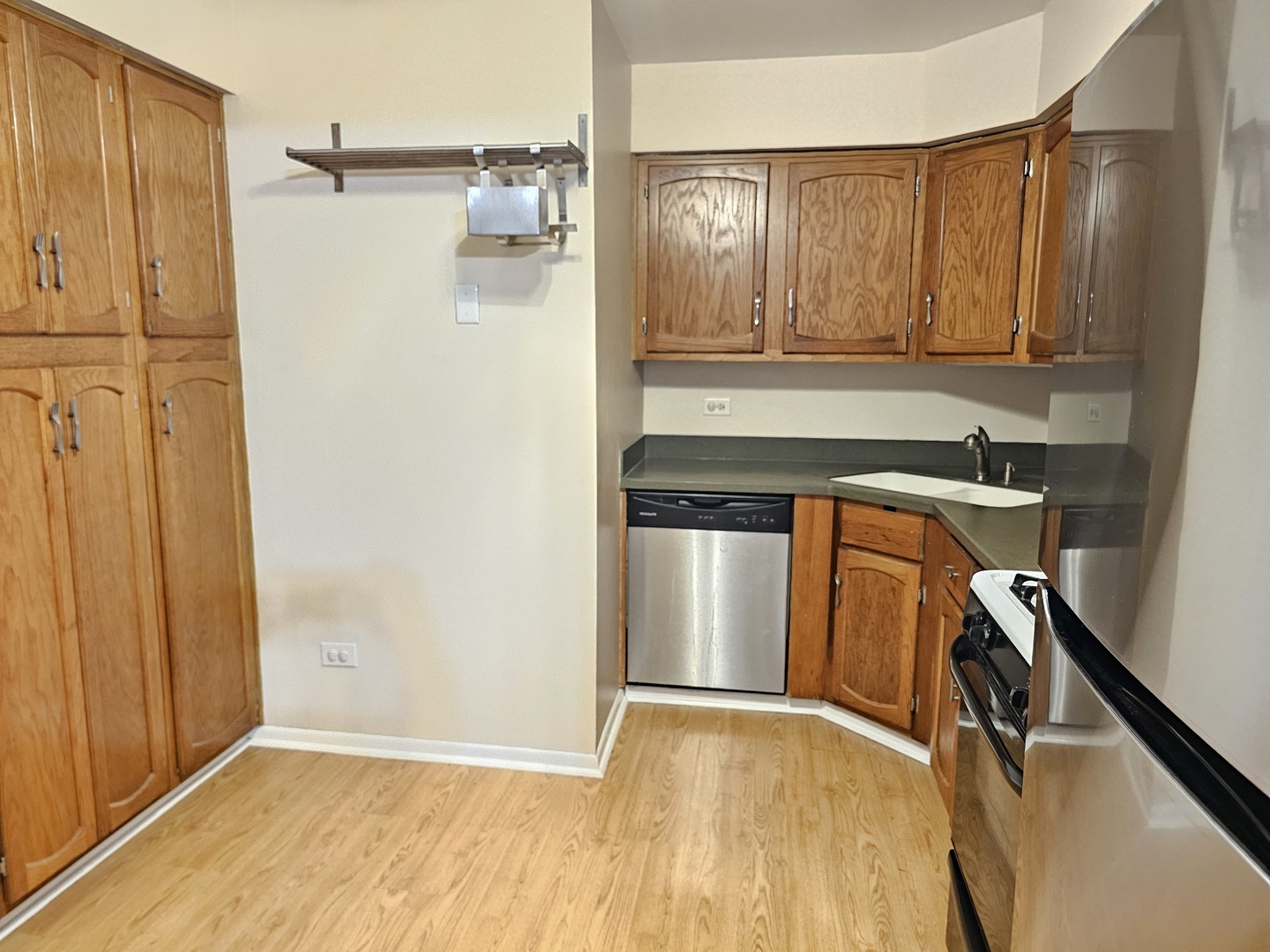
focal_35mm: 23
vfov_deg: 58.9
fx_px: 844
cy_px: 476
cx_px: 635
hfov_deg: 73.9
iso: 1000
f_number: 1.7
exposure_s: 1/24
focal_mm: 6.3
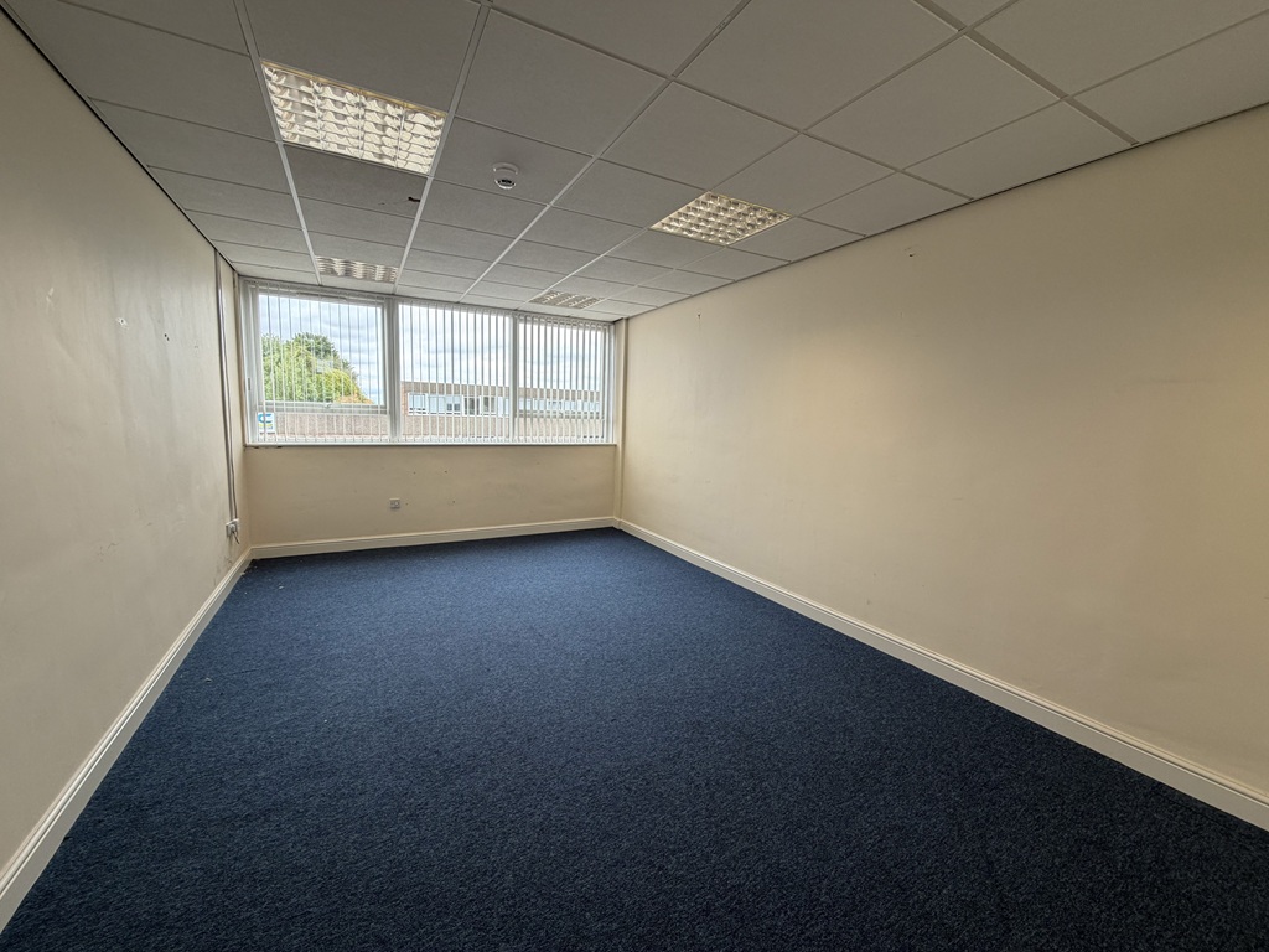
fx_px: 513
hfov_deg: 102.1
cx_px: 634
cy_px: 476
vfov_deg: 85.7
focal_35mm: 14
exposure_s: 1/100
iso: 64
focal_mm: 2.22
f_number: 2.2
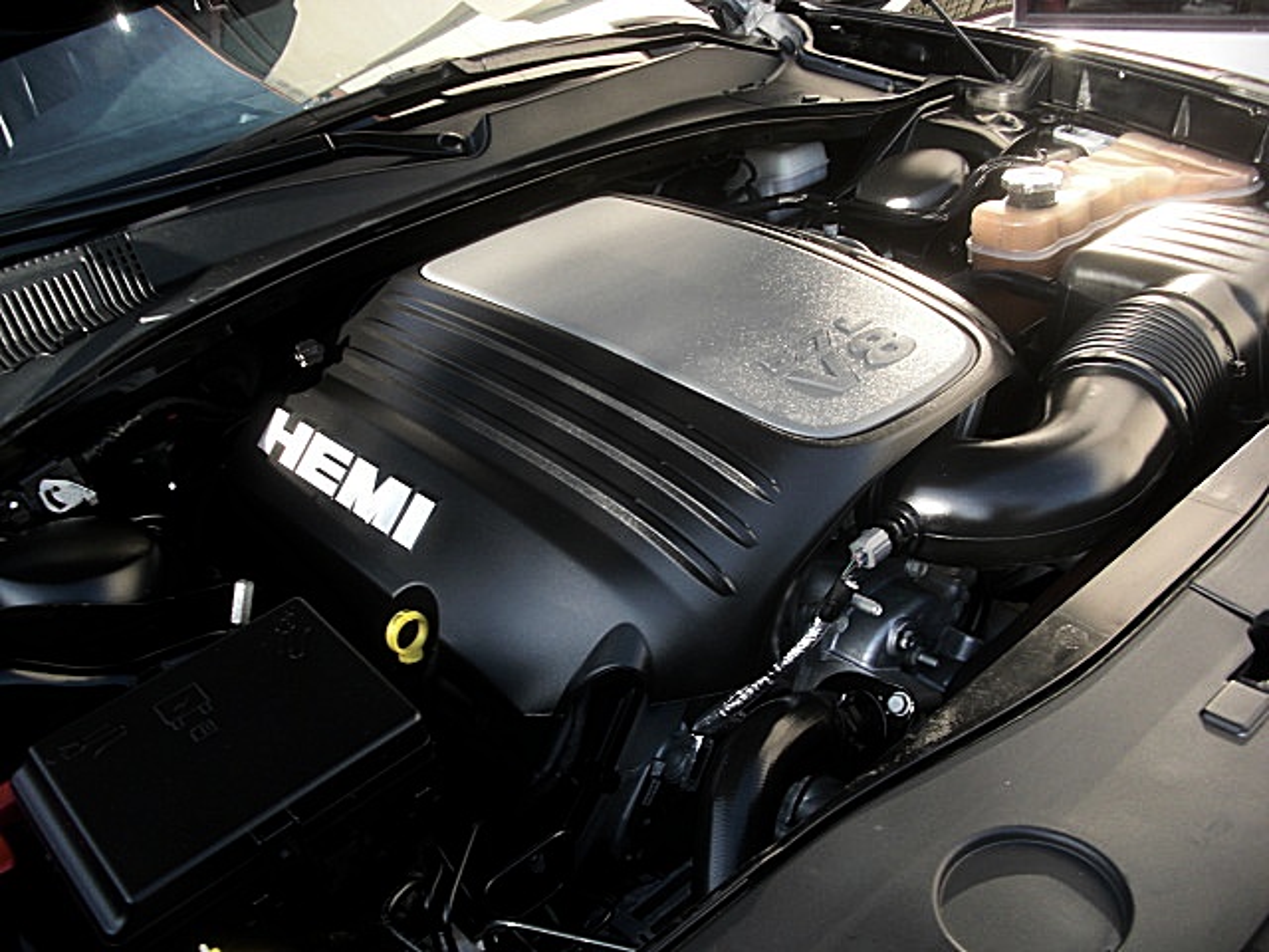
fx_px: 1320
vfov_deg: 39.7
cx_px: 634
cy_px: 476
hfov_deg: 51.4
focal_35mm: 36
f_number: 2.8
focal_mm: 6.3
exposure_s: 1/80
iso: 50
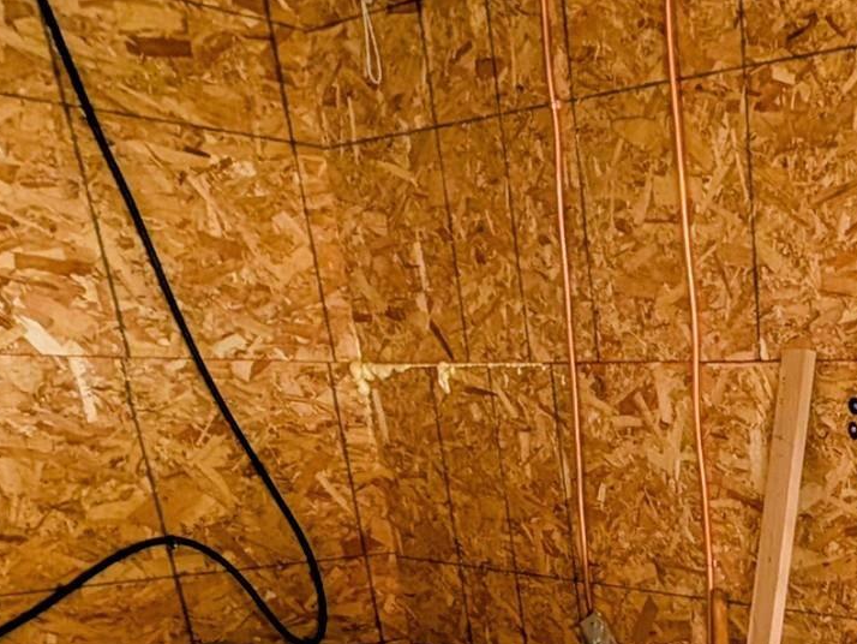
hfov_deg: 36.7
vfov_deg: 27.0
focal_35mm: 43
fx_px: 1065
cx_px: 952
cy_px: 882
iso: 155
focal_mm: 2.02
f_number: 1.7
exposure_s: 1/28.9
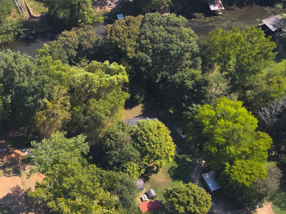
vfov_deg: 29.5
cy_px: 134
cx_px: 77
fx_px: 405
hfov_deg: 38.1
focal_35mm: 49
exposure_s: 1/1250
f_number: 2.8
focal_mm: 4.4
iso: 100
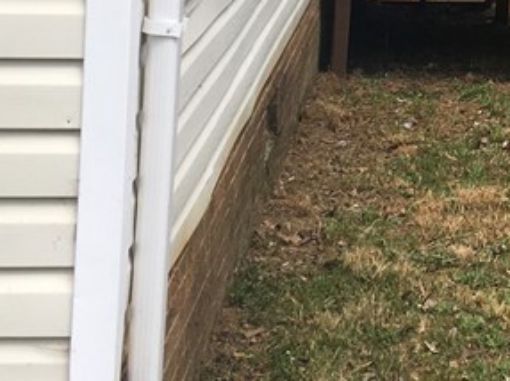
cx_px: 651
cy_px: -132
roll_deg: -3.7
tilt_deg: -2.2
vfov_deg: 13.6
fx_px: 1531
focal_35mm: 104
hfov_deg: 17.8
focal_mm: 4.15
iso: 25
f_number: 2.2
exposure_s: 1/578
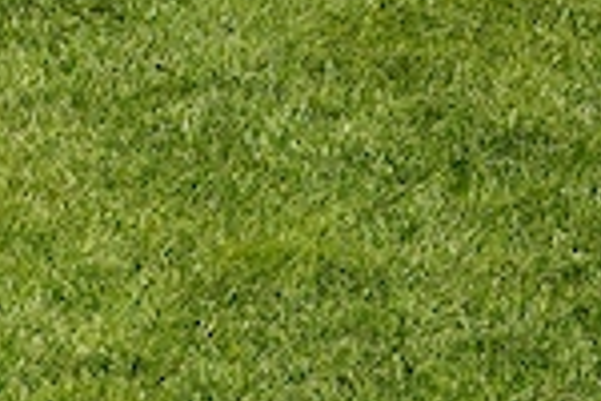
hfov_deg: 5.7
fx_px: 5576
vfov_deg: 4.0
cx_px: -1222
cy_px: -591
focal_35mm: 334
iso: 100
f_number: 10
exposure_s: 1/160
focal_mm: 50
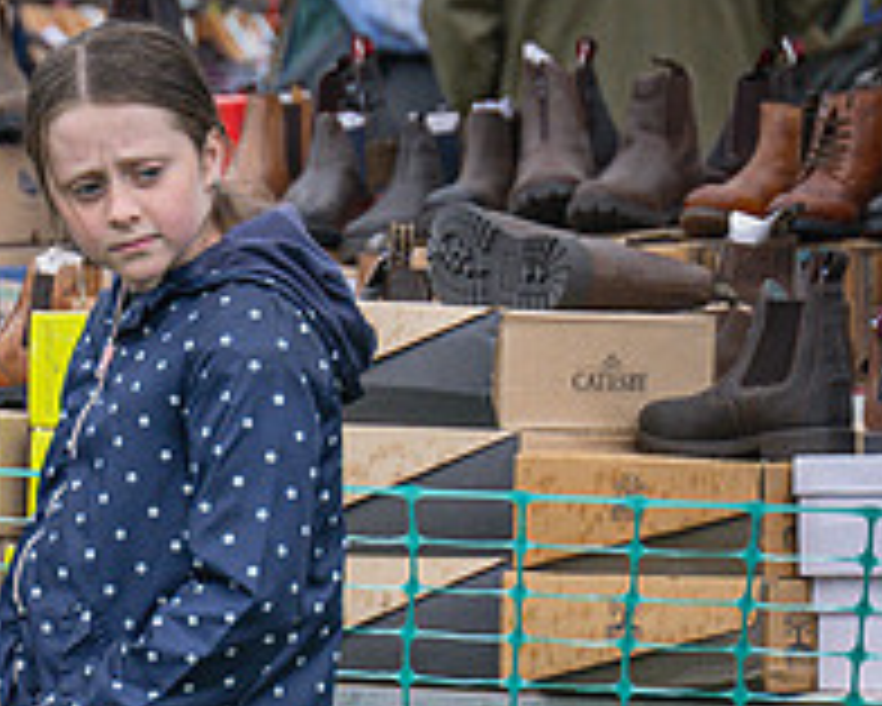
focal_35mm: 476
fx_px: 12432
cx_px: -173
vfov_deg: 3.2
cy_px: 953
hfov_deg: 4.1
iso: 400
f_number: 4
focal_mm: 98
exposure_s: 1/1600
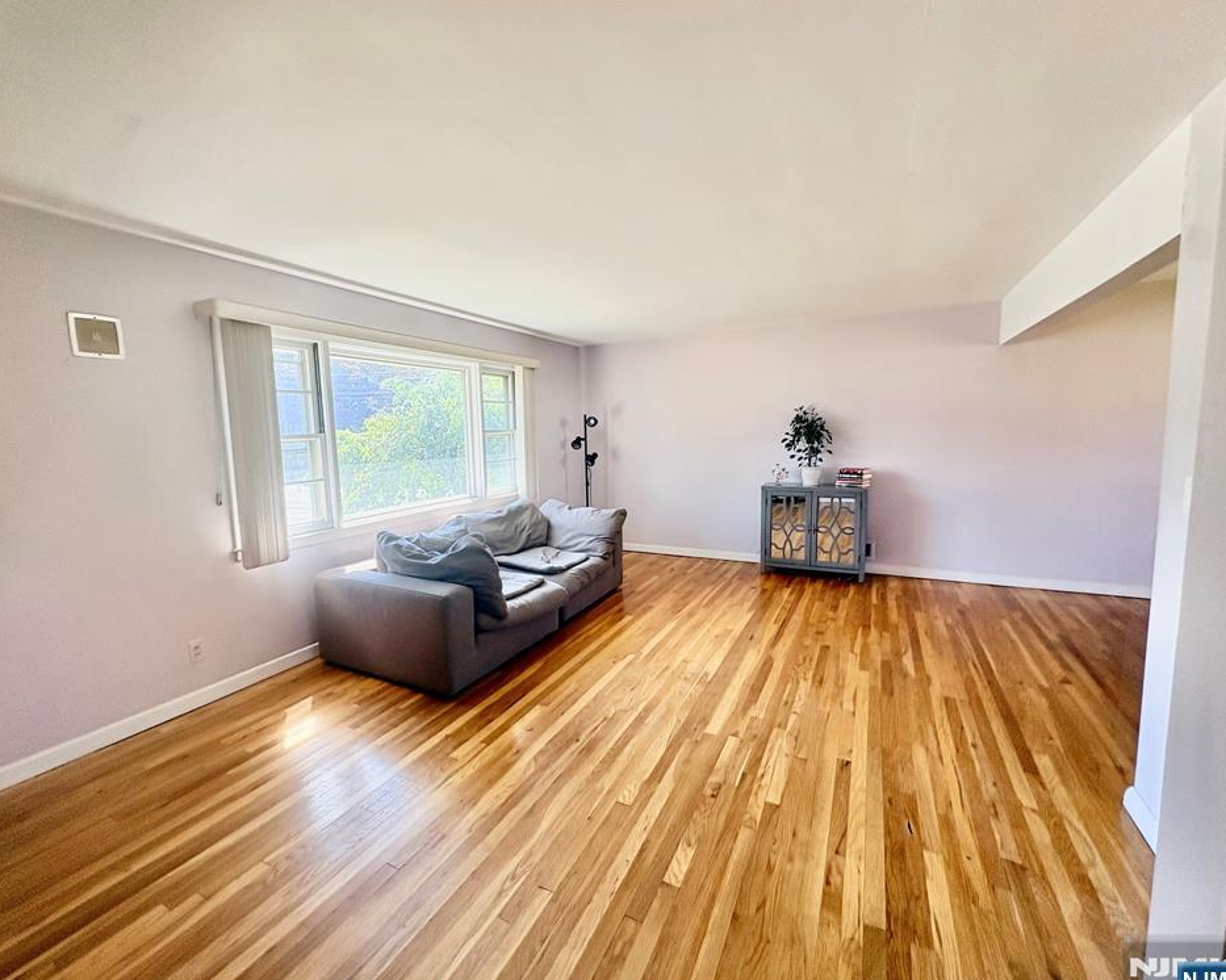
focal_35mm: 15
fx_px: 544
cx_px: 583
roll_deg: +1.9
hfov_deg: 96.7
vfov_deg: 84.0
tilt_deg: -6.3
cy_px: 494
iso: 80
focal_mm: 2.22
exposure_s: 1/133
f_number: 2.2
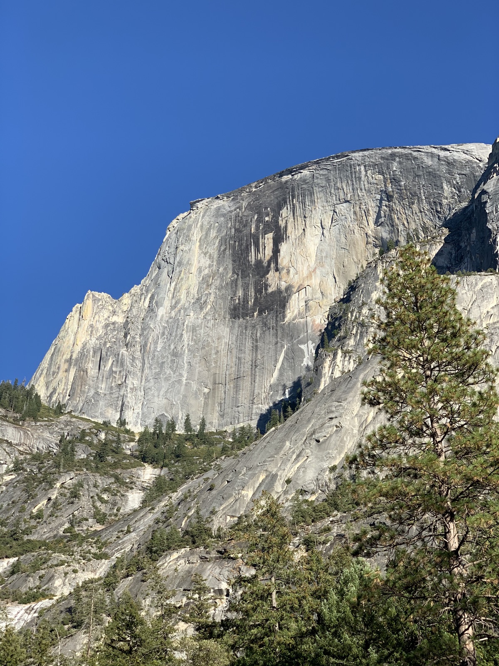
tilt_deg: +36.1
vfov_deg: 36.8
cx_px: 250
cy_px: 333
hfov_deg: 28.0
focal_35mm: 52
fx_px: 999
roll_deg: +0.6
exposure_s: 1/607
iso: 16
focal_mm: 6
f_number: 2.4
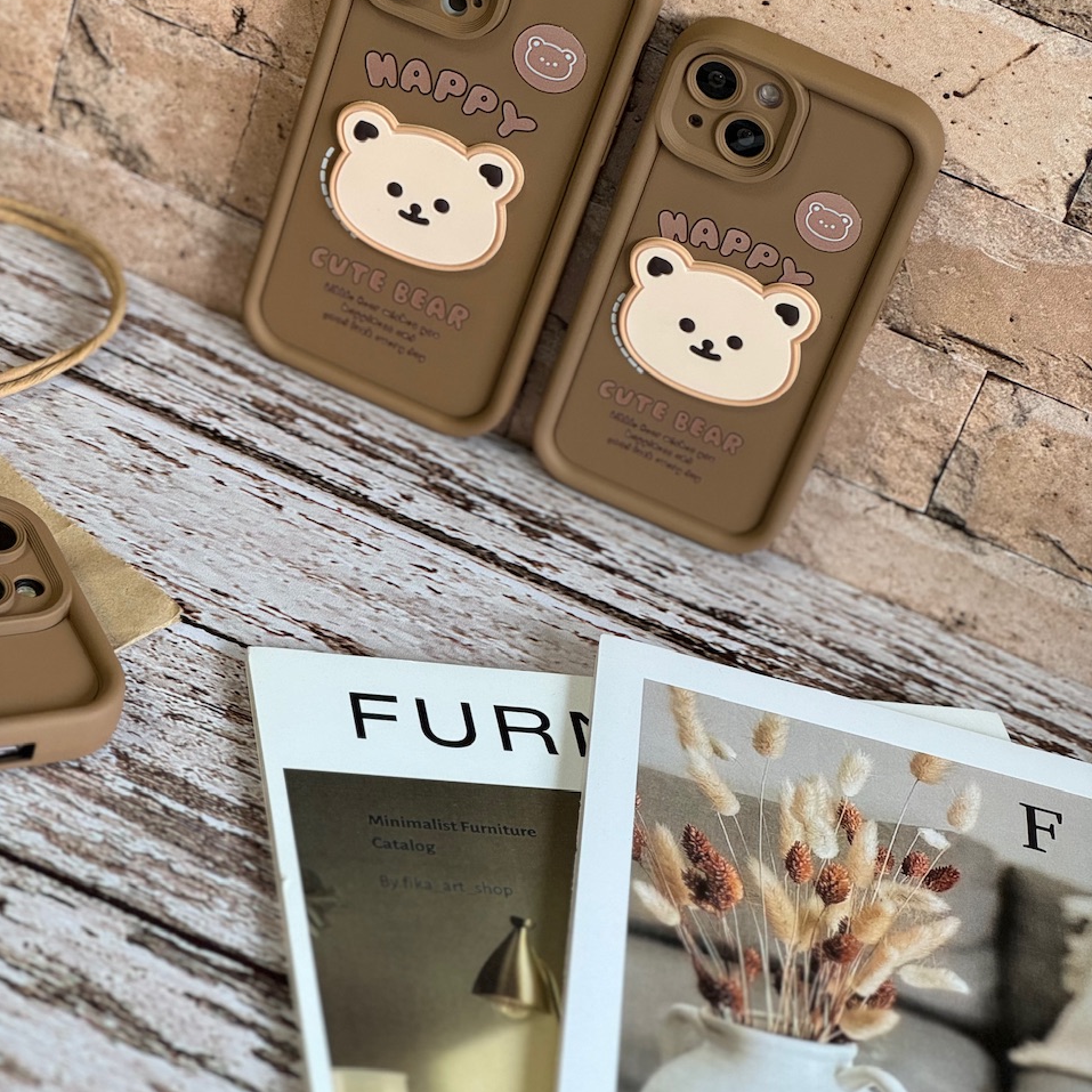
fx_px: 3248
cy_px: 366
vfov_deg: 19.0
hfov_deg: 19.1
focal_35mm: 91
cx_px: 545
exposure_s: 1/100
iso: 200
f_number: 2.8
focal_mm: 9
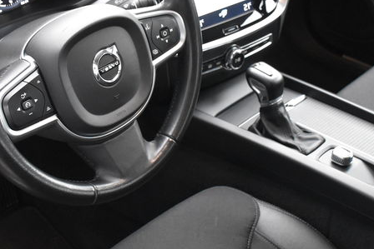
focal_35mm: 67
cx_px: 163
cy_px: 108
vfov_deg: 20.3
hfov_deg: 30.0
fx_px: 696
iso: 2800
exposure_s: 1/60
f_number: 3.5
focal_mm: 20
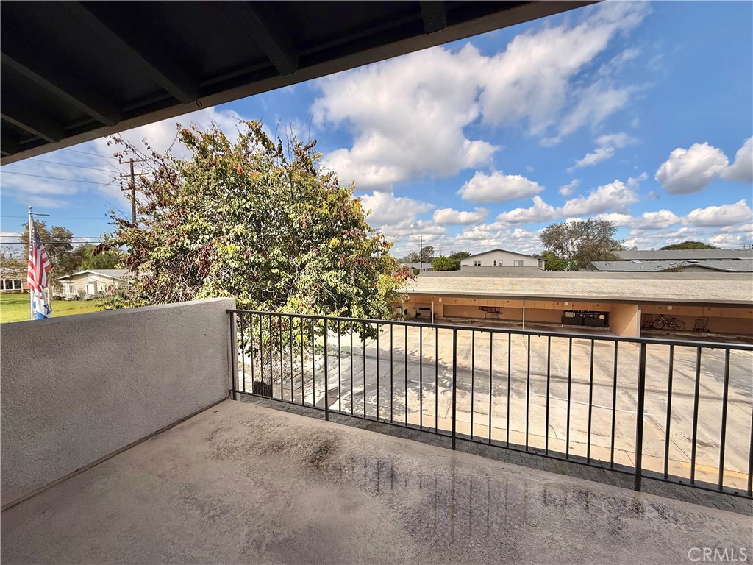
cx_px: 376
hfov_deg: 102.1
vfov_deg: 85.7
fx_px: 305
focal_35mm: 14
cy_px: 282
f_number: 2.2
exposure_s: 1/2092
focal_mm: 2.22
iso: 50
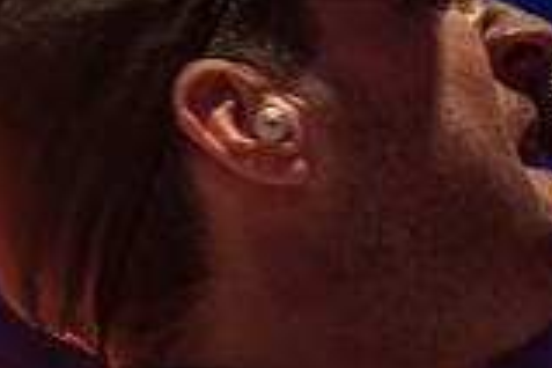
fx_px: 4170
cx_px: 465
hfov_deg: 7.6
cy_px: 380
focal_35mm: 272
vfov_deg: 5.0
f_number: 2.8
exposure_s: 1/100
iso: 1250
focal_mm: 60
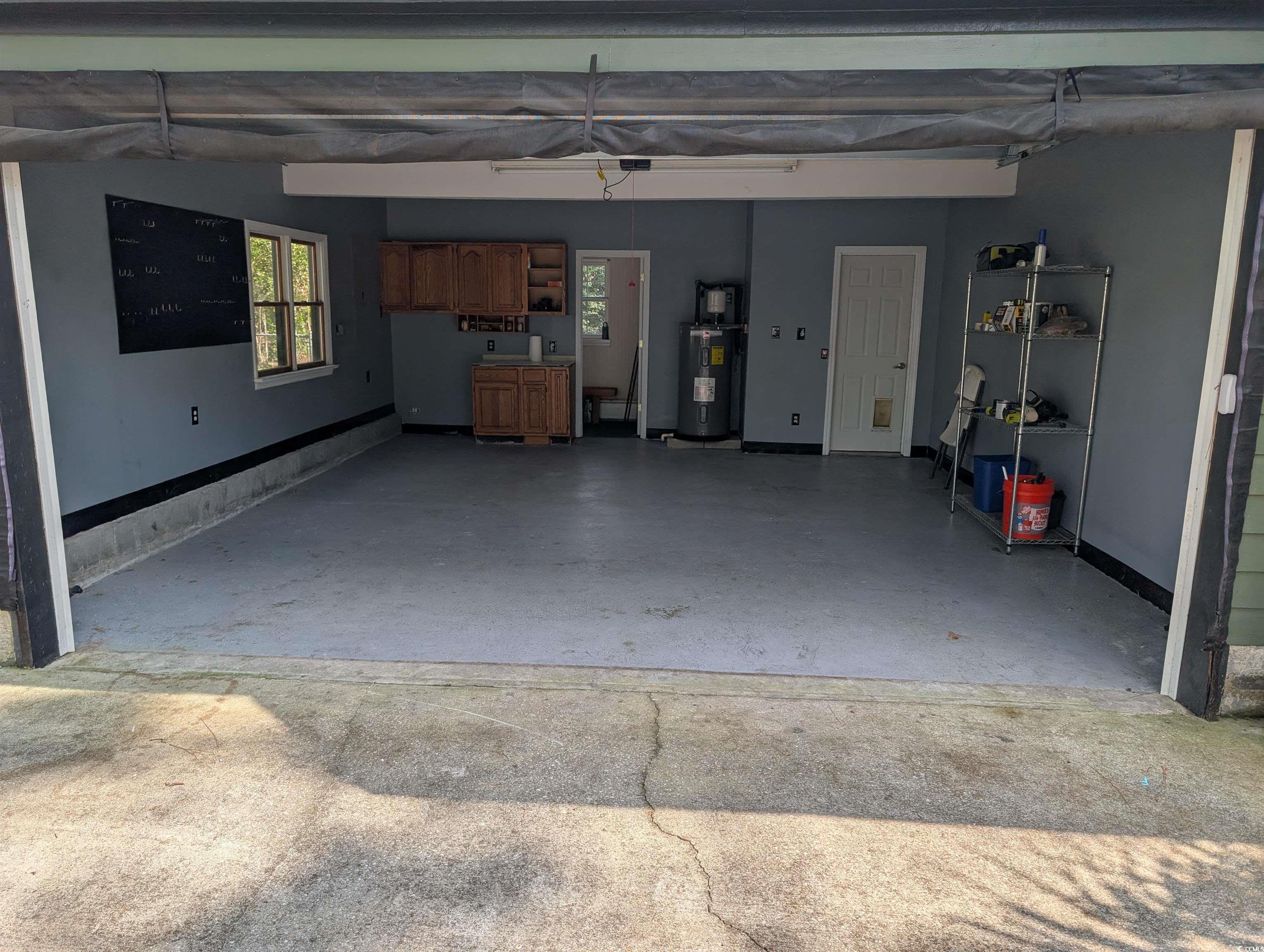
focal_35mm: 24
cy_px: 476
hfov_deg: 71.5
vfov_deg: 56.9
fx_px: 878
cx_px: 632
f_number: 1.68
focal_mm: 6.9
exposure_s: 1/2688
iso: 21
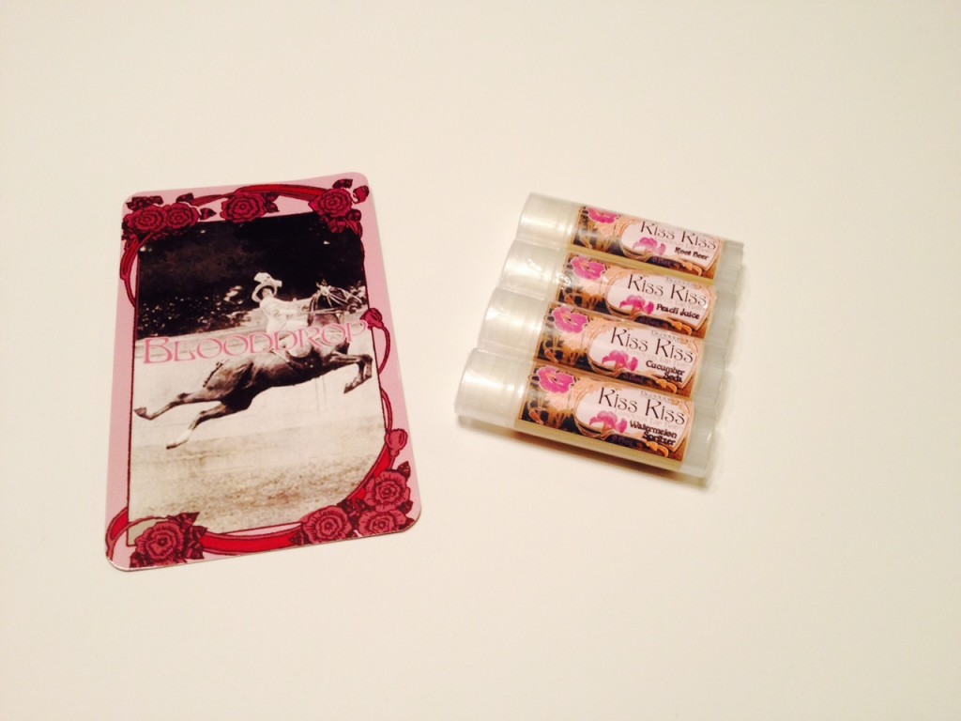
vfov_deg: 40.7
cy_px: 360
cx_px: 480
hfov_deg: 52.6
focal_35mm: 35
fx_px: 972
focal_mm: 4.28
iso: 100
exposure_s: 1/20
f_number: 2.4
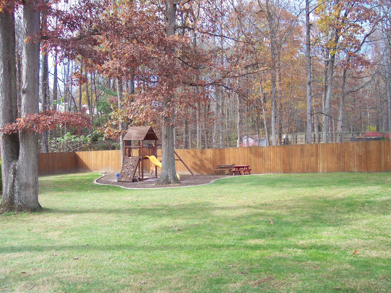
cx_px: 196
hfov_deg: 49.0
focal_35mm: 38
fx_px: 429
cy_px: 146
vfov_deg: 37.7
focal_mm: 8
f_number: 2.8
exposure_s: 1/250
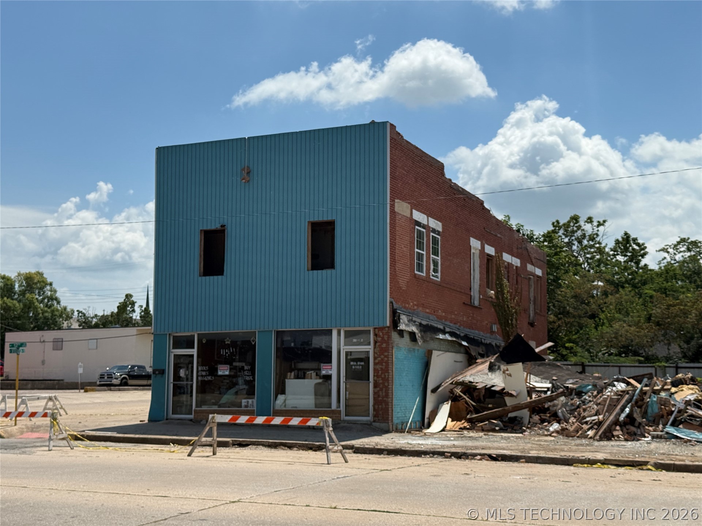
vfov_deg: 30.3
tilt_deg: +7.1
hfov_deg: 39.7
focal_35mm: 48
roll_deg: -0.4
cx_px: 351
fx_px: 973
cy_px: 263
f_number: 1.78
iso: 80
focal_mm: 6.76
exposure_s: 1/11364
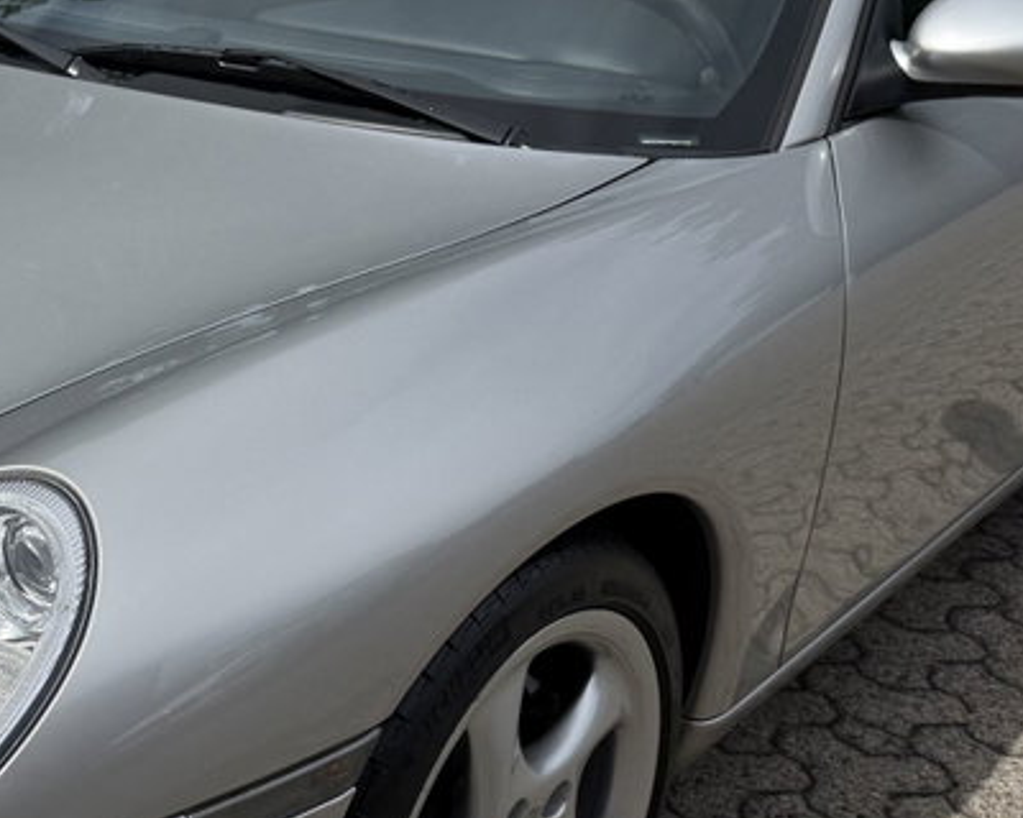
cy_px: 529
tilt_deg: -25.5
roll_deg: +0.6
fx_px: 1817
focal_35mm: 60
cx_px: 123
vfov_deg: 25.3
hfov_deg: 30.2
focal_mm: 6.76
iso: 125
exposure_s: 1/9091
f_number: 1.78
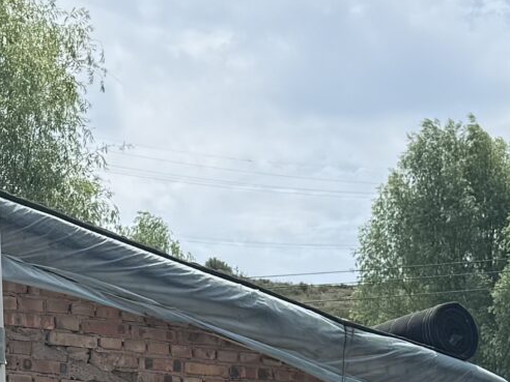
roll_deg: +1.0
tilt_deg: -2.0
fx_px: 1842
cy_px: 706
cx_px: 189
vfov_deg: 11.0
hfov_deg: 15.7
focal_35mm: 125
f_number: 1.78
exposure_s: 1/4405
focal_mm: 6.76
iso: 80
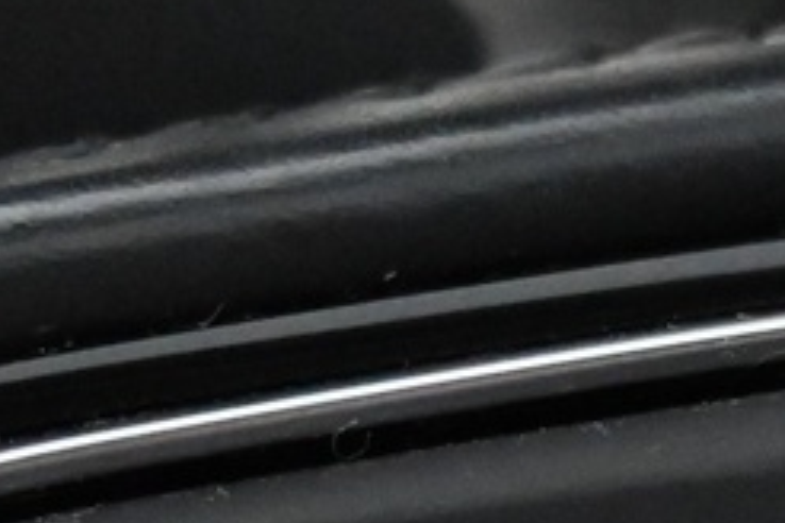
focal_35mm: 227
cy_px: 992
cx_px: 450
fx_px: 4956
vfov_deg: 5.9
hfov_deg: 9.1
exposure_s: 1/50
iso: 6400
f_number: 4.2
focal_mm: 23
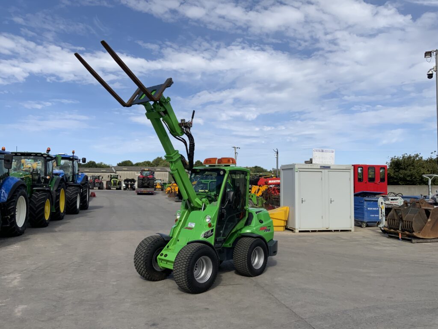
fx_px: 367
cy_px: 164
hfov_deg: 61.7
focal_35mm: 29
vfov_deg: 48.2
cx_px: 219
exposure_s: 1/2538
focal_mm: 3
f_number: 1.8
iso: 20
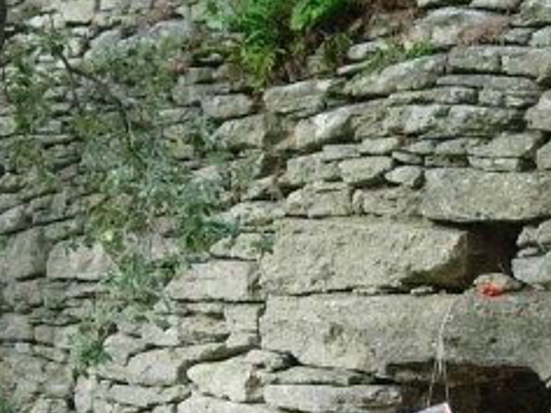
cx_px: 460
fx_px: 1640
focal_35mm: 103
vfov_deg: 14.3
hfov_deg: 18.8
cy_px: 352
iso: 64
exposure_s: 1/46.5
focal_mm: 7.8
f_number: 2.8
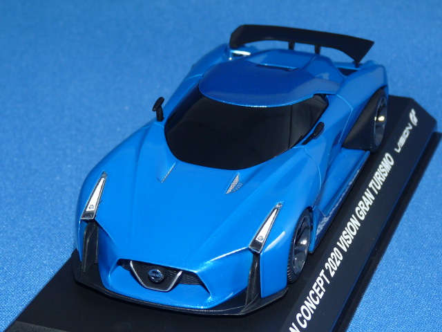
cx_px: 221
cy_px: 166
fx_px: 1417
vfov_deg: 13.3
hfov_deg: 17.7
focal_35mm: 111
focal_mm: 11.1
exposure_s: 1/30
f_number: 3.4
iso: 100
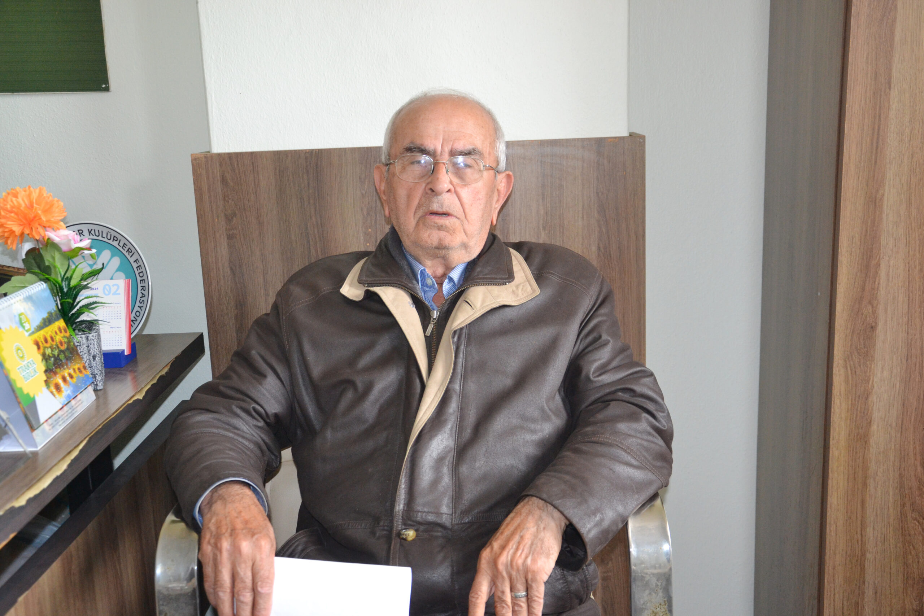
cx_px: 462
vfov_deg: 35.5
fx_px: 962
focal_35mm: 38
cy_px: 308
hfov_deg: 51.3
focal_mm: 25
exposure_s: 1/60
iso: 1100
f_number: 4
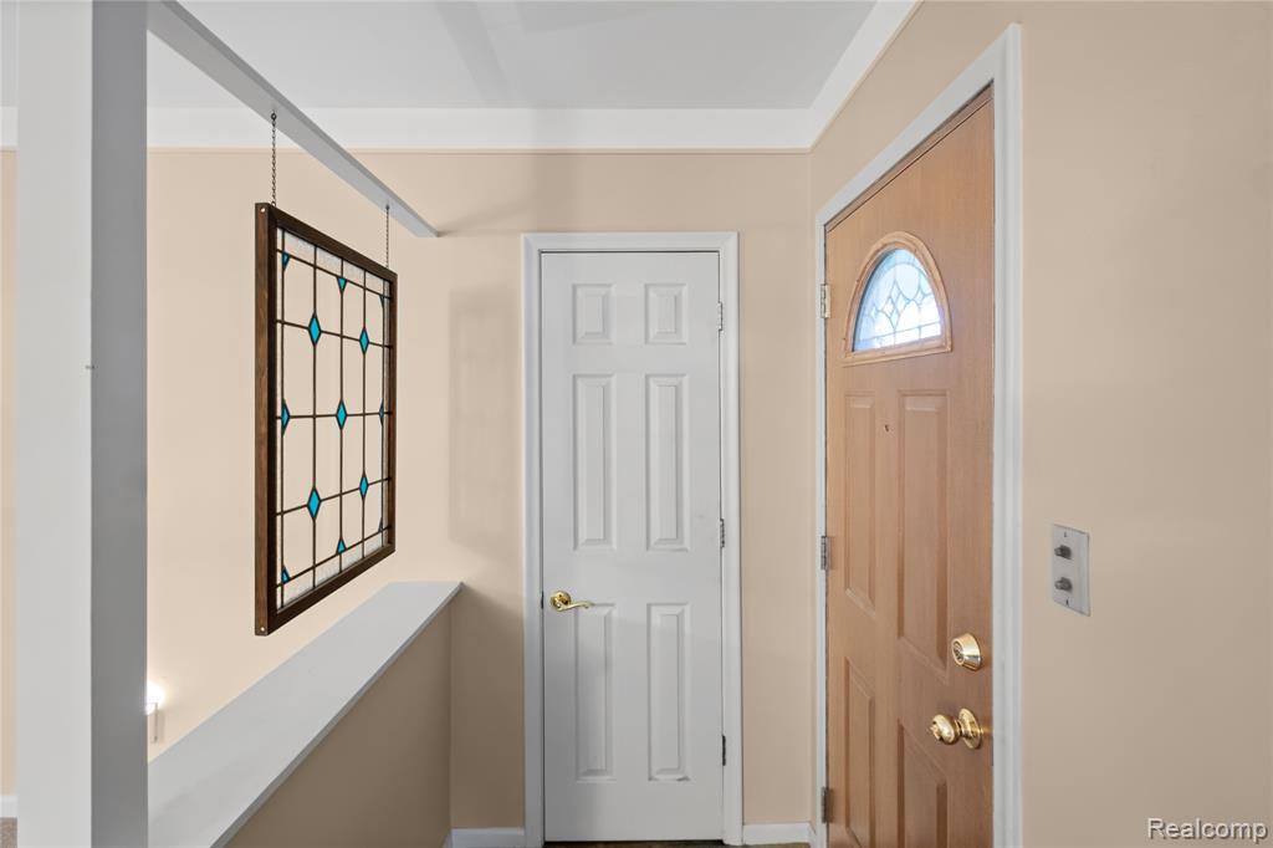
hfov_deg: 96.8
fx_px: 566
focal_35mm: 16
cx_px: 636
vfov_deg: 73.7
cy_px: 424
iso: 250
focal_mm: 16
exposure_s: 13
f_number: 8
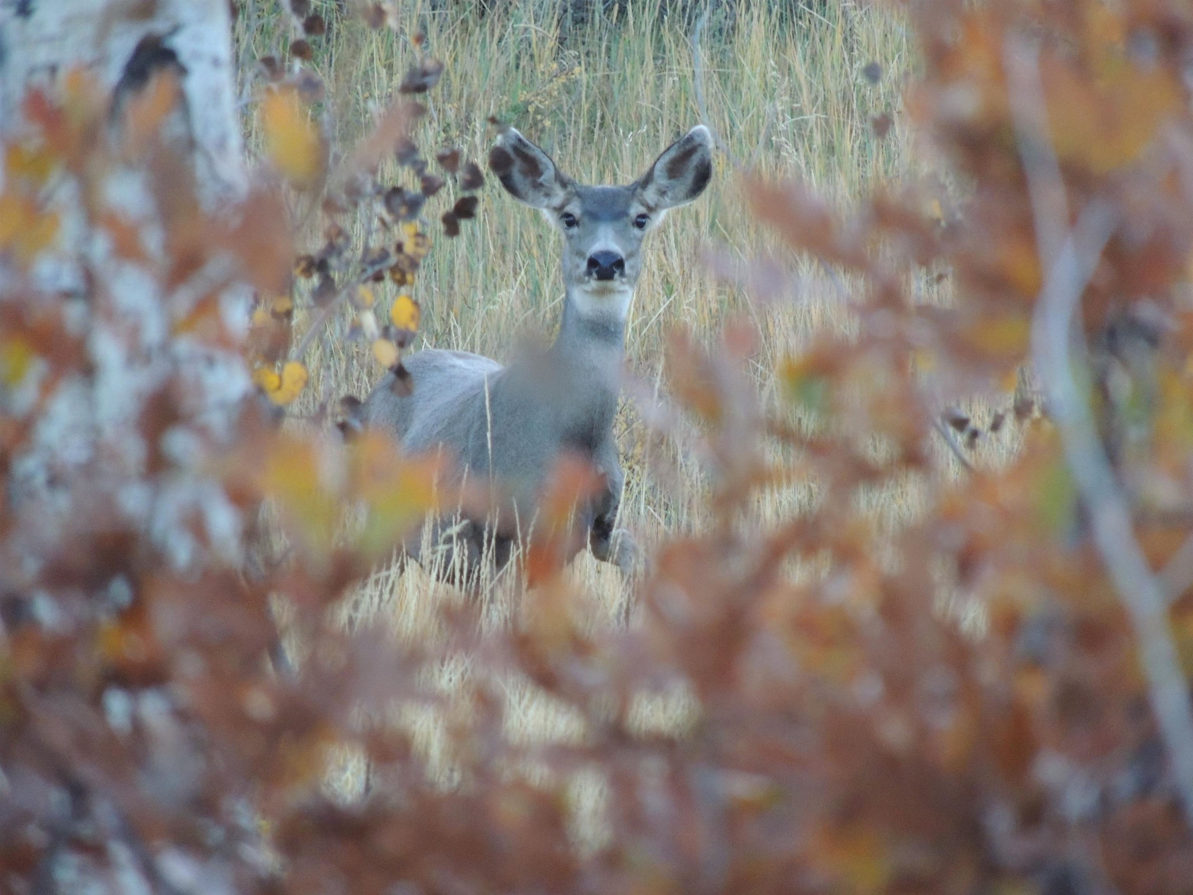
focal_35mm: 750
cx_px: 596
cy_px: 448
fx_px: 25848
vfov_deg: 2.0
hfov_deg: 2.6
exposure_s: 1/60
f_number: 5.1
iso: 800
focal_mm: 133.7
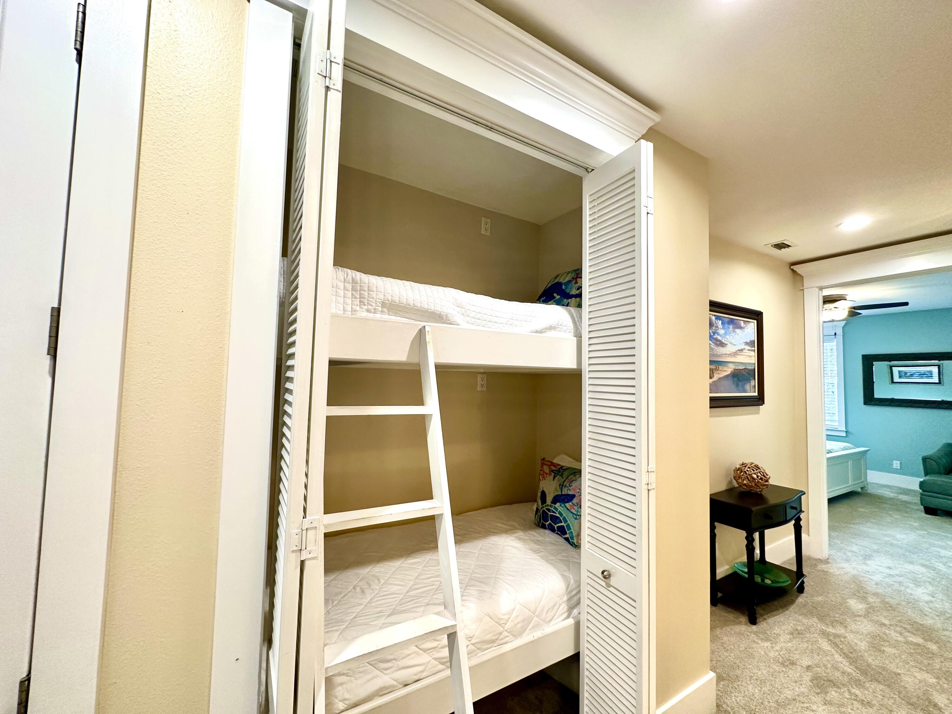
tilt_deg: +2.0
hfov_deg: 102.1
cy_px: 357
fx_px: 385
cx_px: 476
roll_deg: -0.1
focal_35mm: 14
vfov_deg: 85.7
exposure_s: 1/60
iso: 160
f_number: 2.2
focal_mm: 2.22
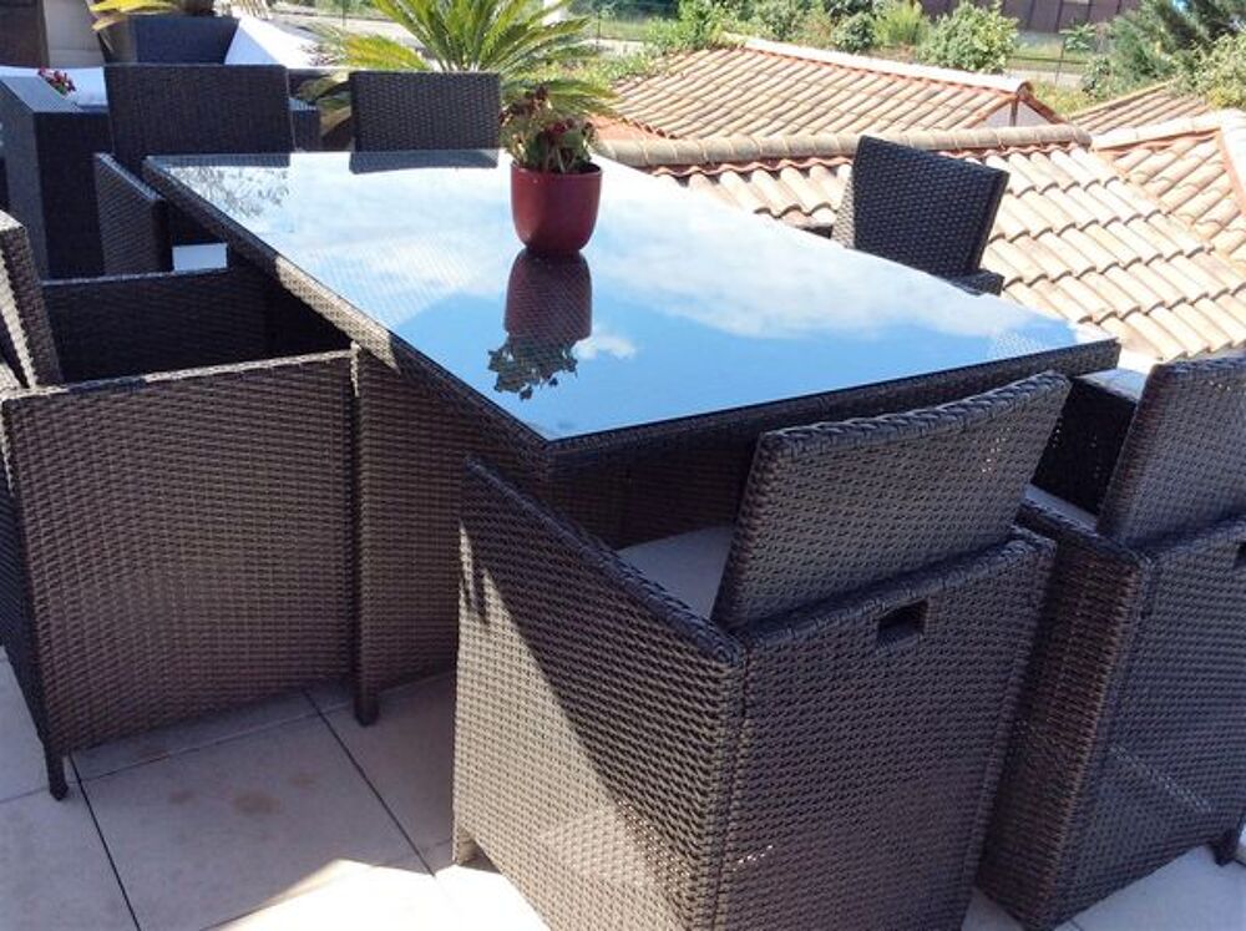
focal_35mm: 32
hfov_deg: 56.9
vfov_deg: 44.1
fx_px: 1150
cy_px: 466
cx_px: 623
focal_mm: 3.3
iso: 32
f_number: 2.4
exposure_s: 1/545
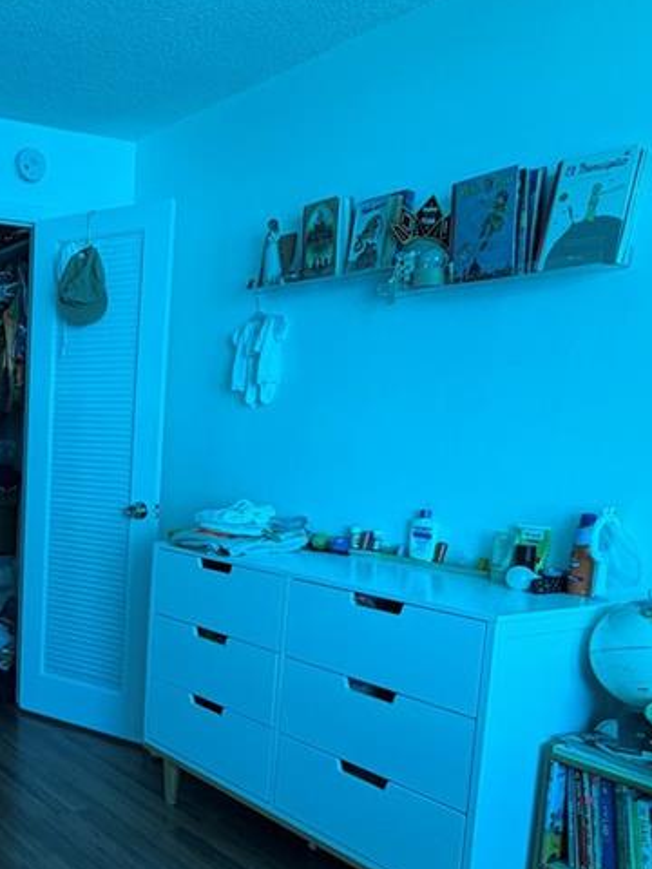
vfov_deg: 52.1
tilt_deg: -7.6
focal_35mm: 35
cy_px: 543
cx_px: -25
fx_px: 879
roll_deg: -1.1
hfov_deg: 36.0
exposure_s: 1/60
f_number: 2.2
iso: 200
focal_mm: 2.22
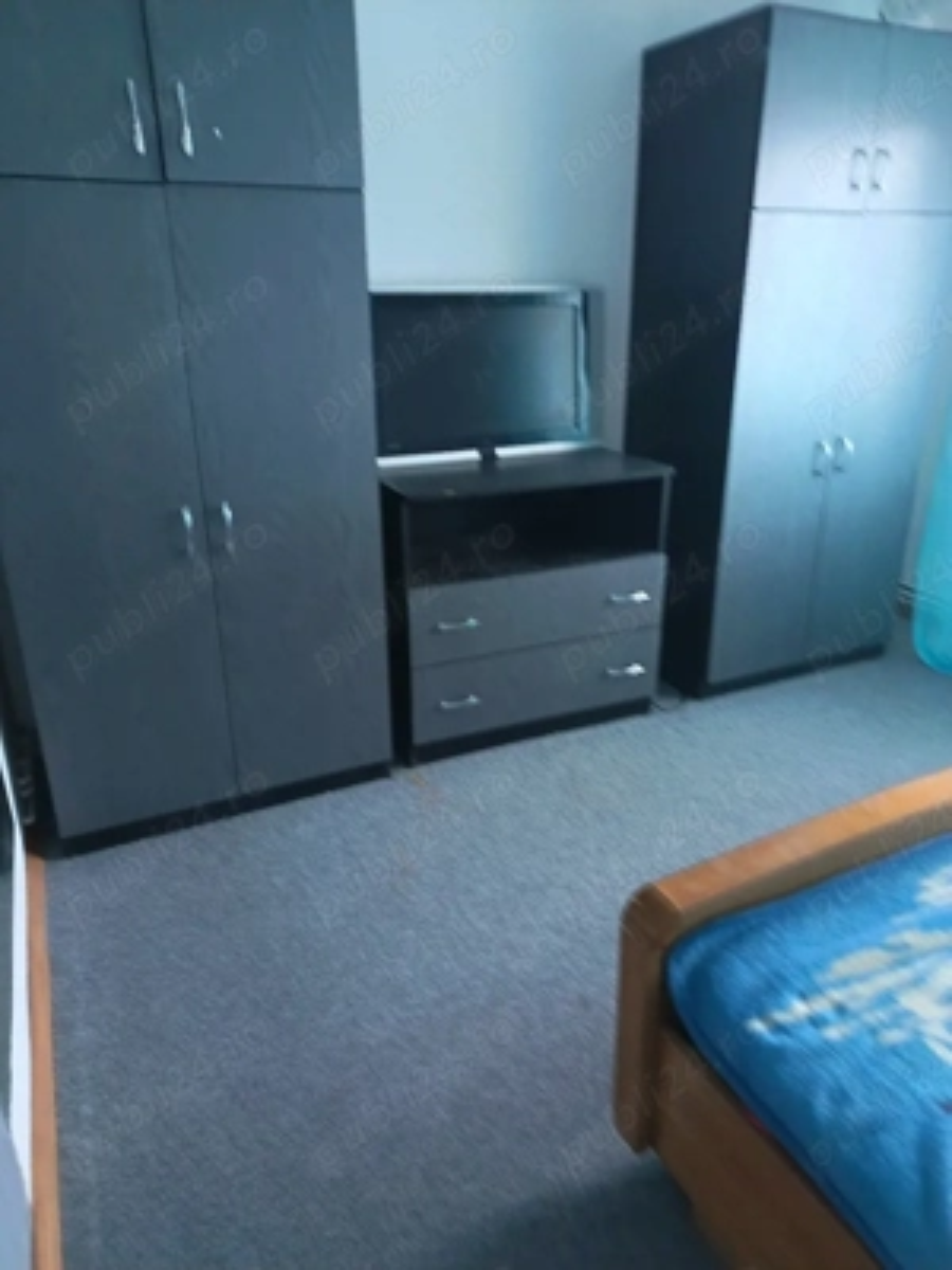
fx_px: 880
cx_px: 476
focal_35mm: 24
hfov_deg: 56.8
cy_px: 635
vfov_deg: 71.6
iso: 3605
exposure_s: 1/33.3
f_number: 1.75
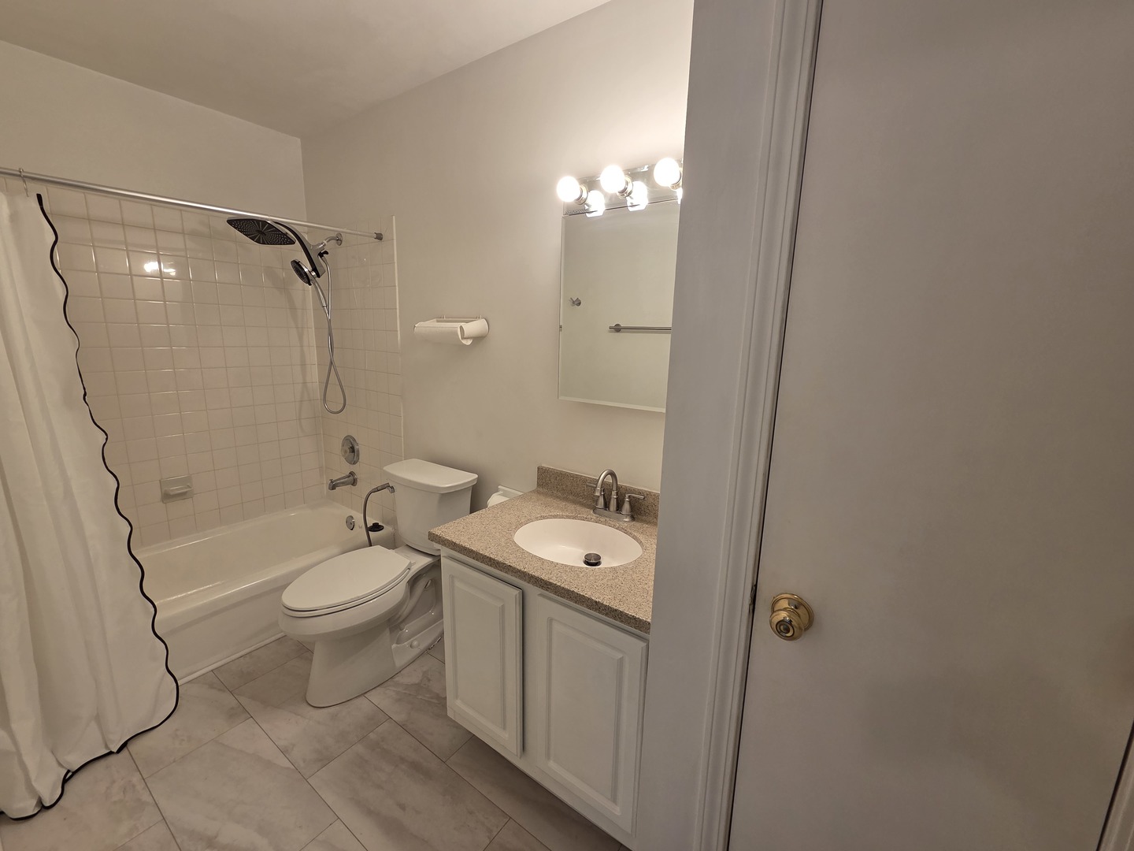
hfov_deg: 106.2
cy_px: 426
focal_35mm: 13
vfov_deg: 89.9
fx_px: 426
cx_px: 567
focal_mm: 2.2
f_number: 2.2
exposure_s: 1/60
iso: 100
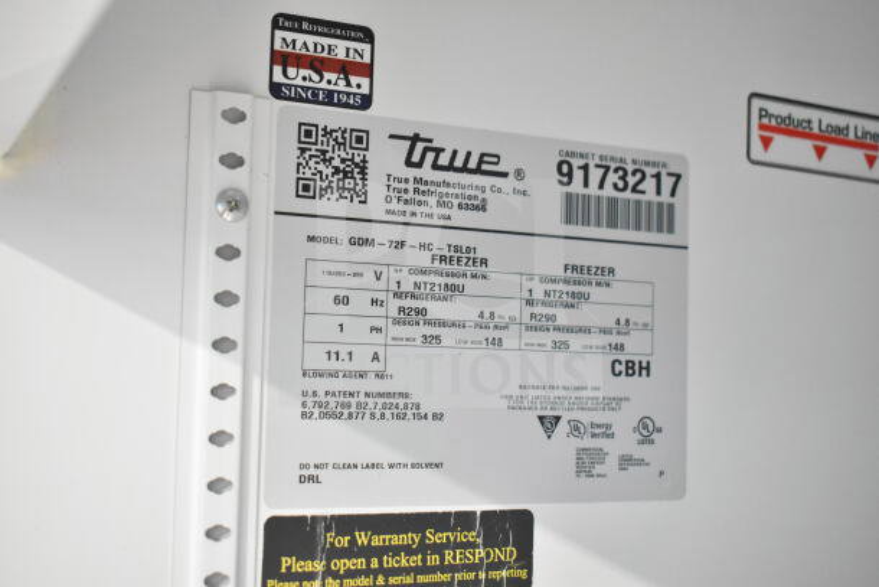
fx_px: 1172
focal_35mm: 48
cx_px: 440
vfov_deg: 28.1
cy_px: 294
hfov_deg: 41.1
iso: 6400
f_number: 4.5
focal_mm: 32
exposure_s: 1/50
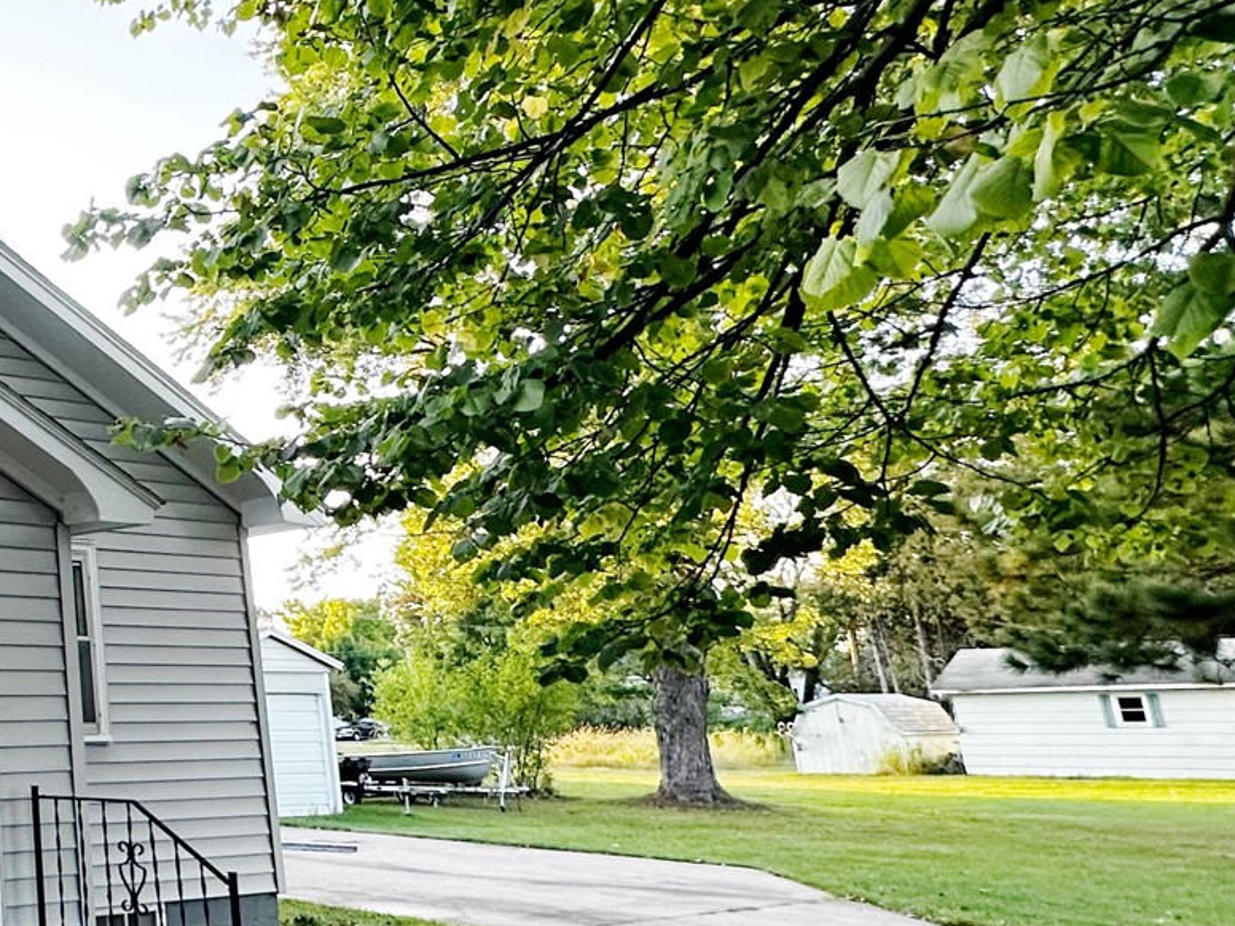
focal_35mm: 37
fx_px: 1320
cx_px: -338
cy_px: 457
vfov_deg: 38.7
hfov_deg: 35.6
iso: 125
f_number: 2.2
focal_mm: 2.22
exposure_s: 1/99
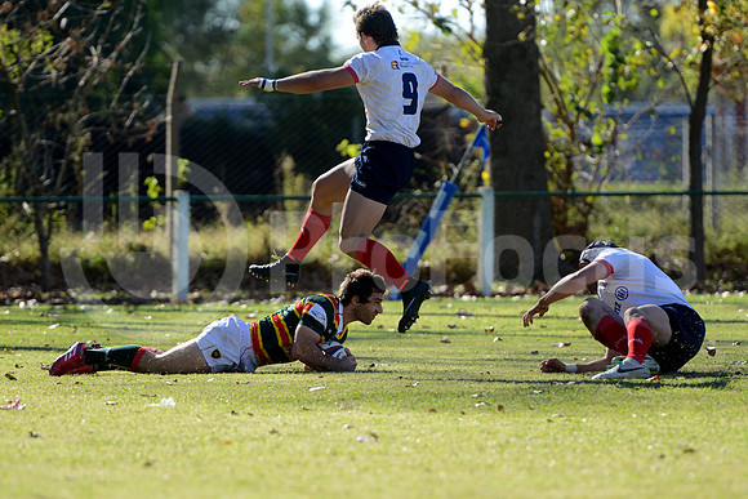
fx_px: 5611
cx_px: 374
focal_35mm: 270
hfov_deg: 7.6
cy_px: 250
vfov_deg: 5.1
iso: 400
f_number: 4
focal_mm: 270
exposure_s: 1/800
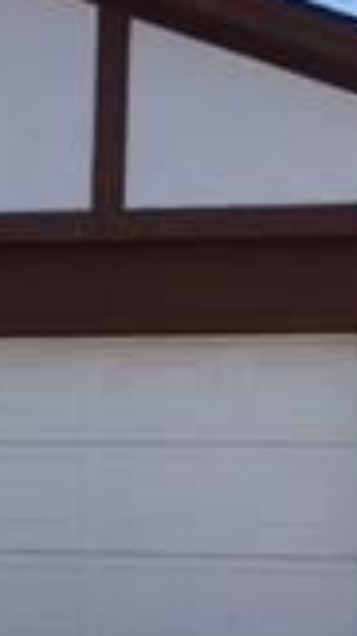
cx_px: -651
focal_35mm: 125
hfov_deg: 8.4
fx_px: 2106
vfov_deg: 17.1
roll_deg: -0.7
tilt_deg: +1.9
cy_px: 487
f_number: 2.2
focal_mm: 4.15
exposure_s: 1/2639
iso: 32
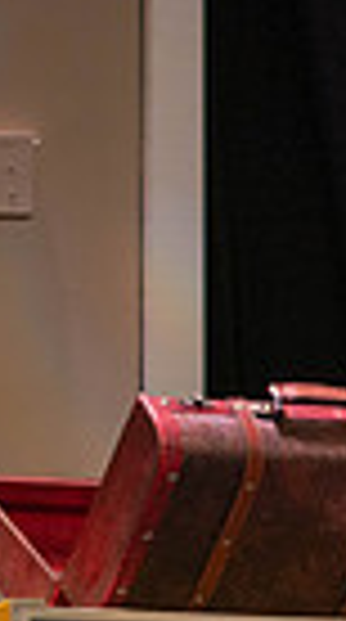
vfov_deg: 5.9
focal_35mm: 368
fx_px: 6039
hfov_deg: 3.2
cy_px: 540
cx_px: -860
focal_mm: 78
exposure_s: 1/100
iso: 640
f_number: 5.6
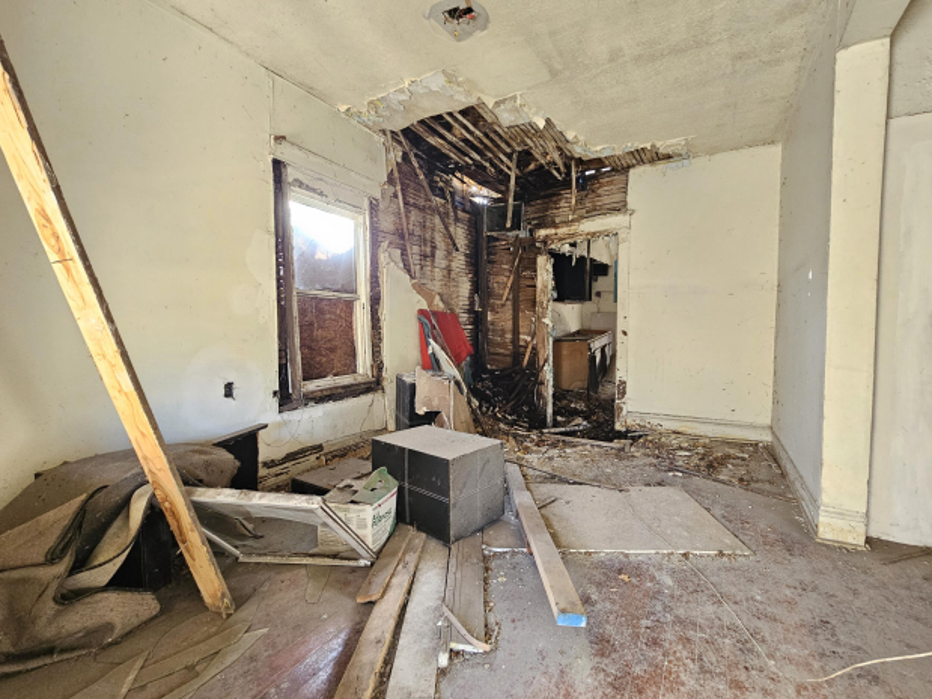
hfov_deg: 101.9
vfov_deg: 85.7
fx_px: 377
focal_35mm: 14
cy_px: 350
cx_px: 499
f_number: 2.2
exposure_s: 1/30
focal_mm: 2.2
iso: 400
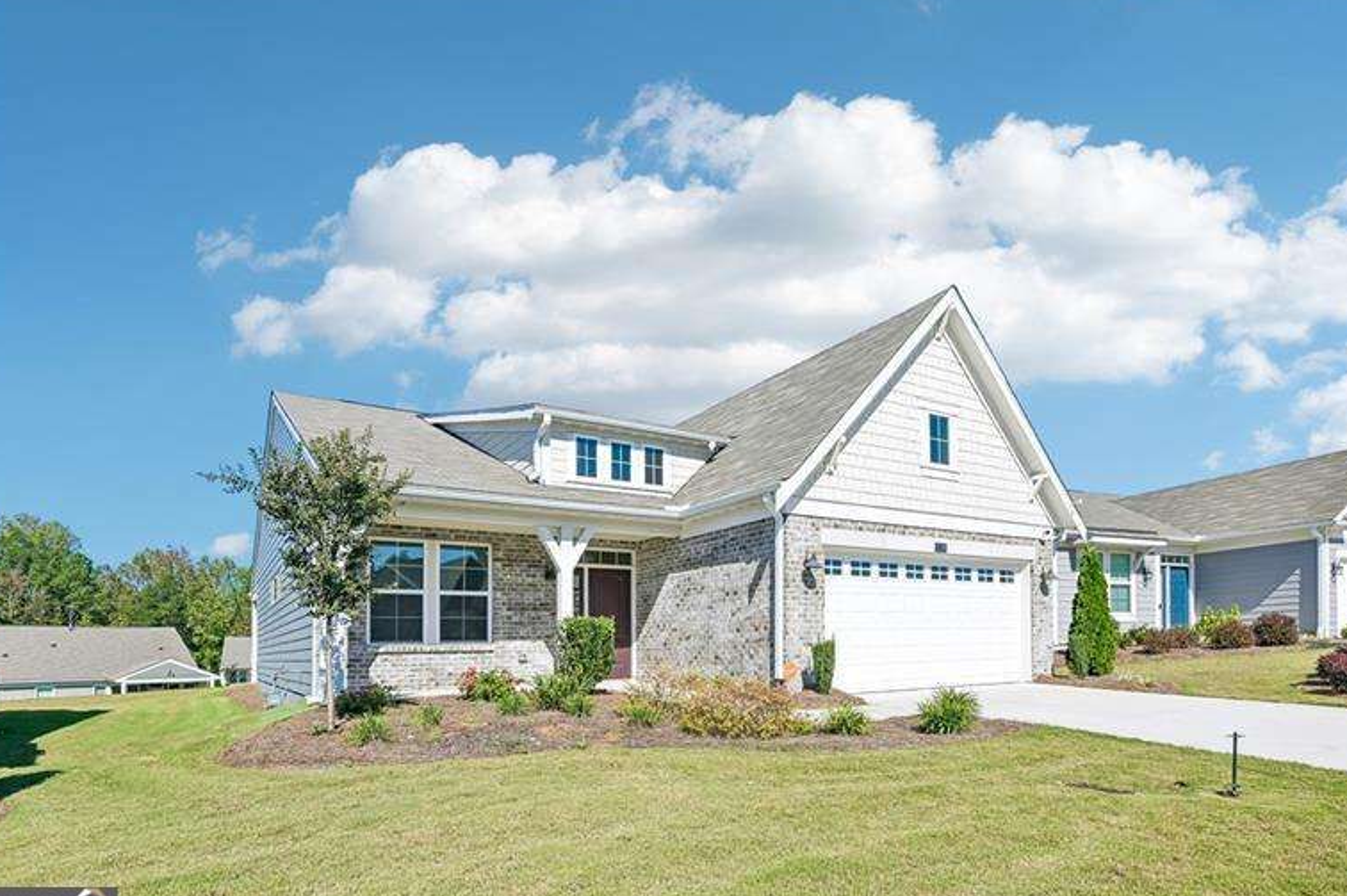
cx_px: 690
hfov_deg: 90.0
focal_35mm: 18
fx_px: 673
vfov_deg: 67.3
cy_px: 459
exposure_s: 1/1250
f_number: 8
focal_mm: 17
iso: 200
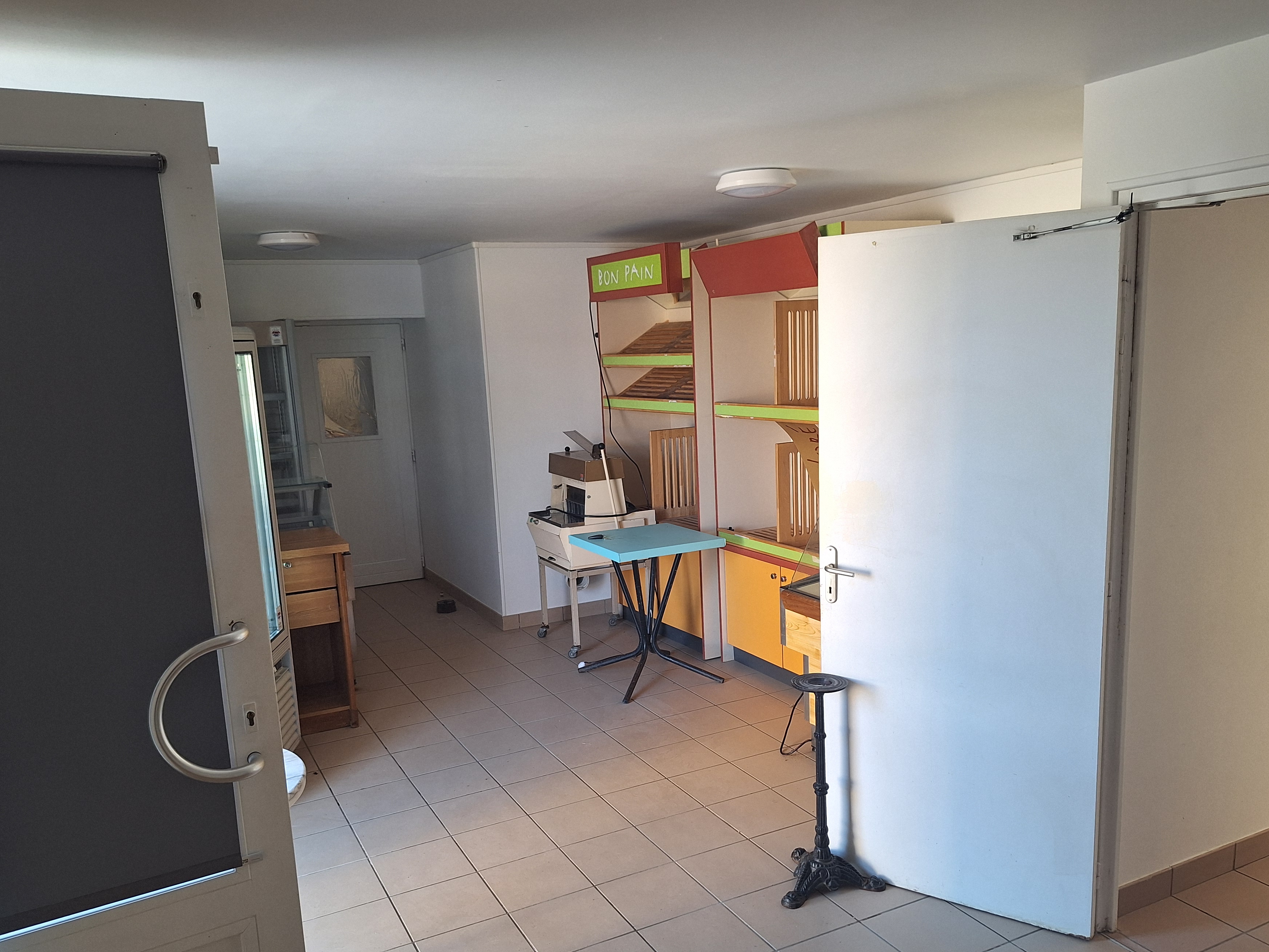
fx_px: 990
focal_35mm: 27
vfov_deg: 51.3
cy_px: 523
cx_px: 644
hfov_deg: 65.3
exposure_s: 1/60
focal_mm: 5.54
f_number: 1.8
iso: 80
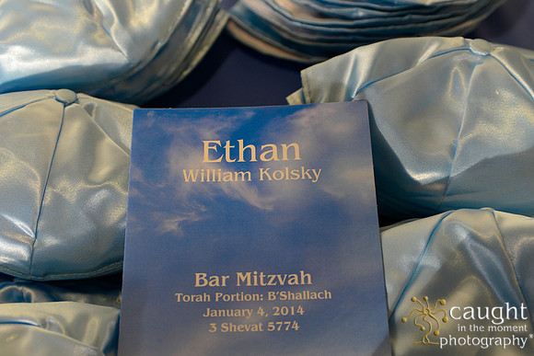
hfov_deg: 39.6
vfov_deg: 27.0
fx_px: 742
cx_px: 267
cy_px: 178
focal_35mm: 50
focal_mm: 50
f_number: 4.5
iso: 640
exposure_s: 1/100
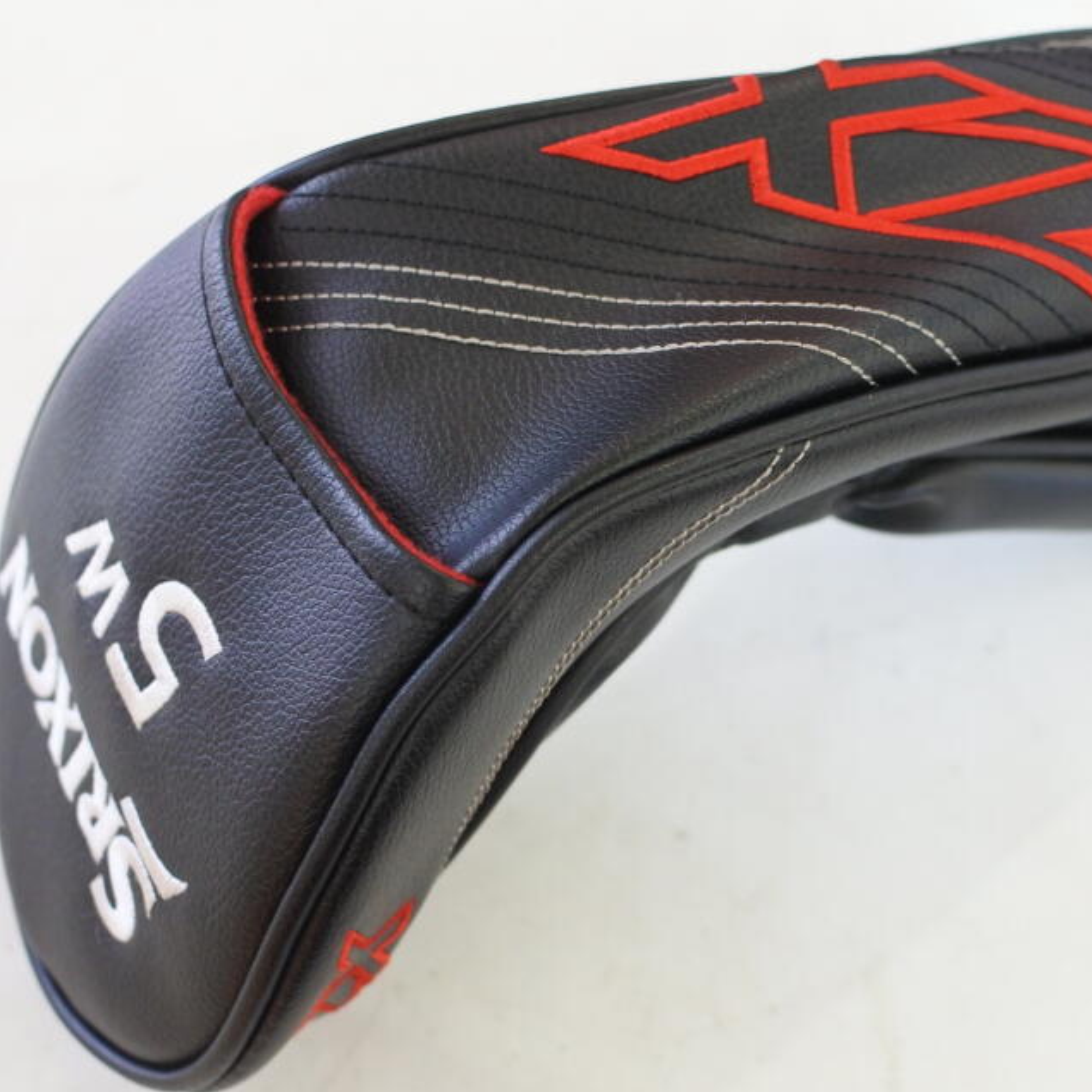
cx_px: 686
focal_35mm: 63
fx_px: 2248
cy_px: 545
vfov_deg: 27.3
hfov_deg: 27.2
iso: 800
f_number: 2.8
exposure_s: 1/125
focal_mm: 18.5
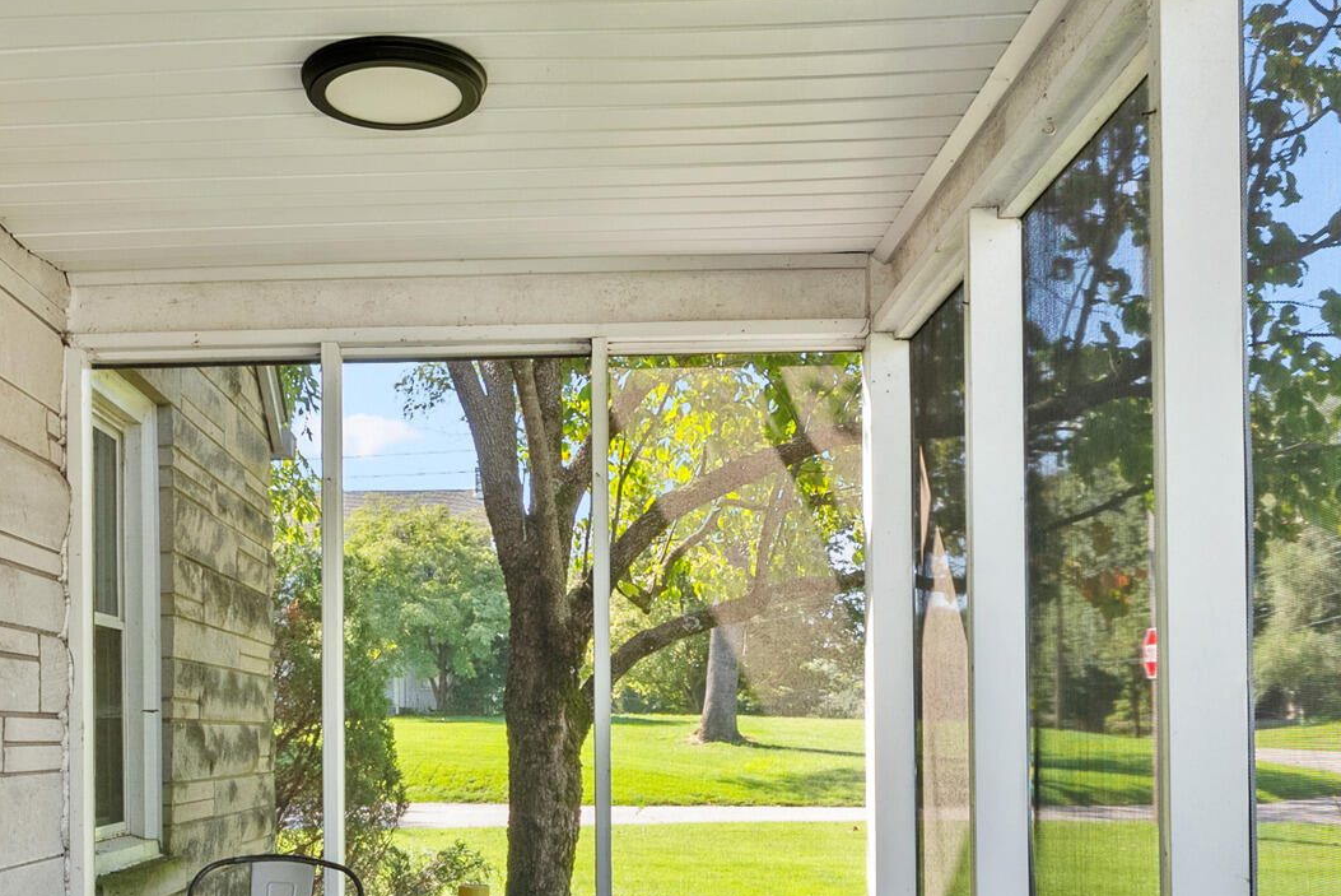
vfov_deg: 33.9
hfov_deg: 49.6
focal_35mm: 38
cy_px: 733
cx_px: 428
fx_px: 1416
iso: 640
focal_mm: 16
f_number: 11
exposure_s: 1/10
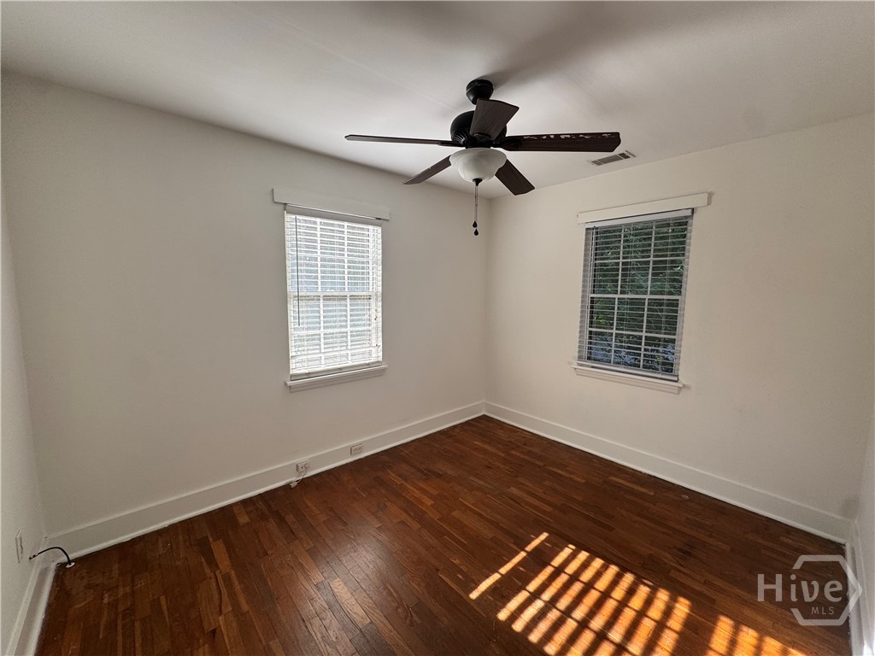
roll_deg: -1.0
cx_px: 438
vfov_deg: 85.7
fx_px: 354
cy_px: 328
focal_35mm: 14
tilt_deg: -7.2
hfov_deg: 102.1
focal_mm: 2.22
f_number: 2.2
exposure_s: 1/99
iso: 40
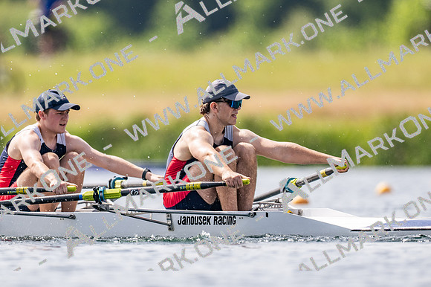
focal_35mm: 900
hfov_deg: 2.3
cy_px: 144
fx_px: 10768
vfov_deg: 1.5
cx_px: 216
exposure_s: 1/2500
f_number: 4
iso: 200
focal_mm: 600
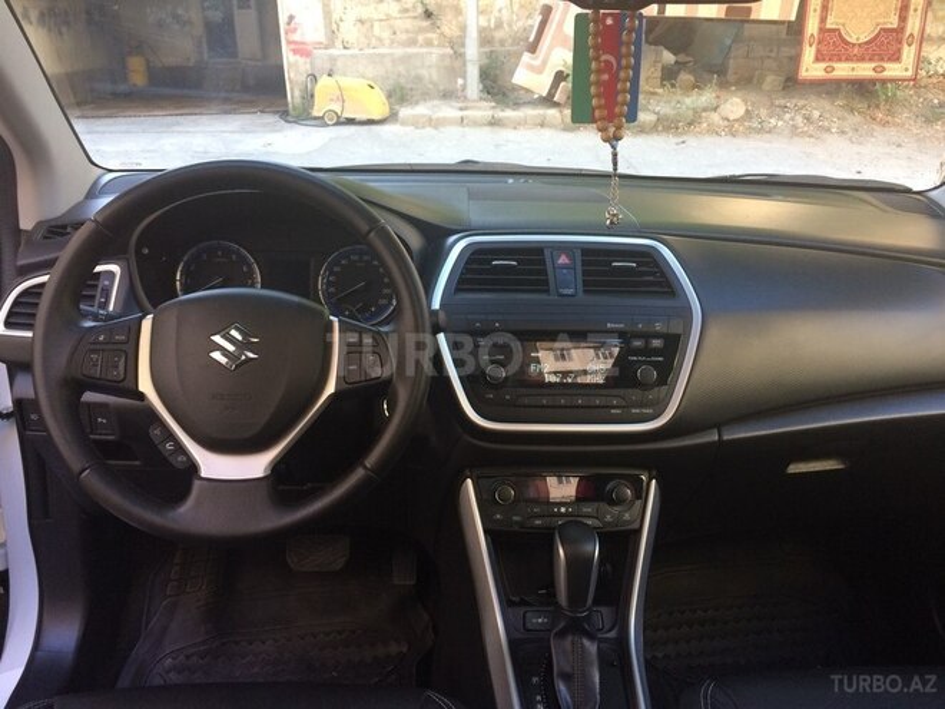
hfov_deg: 61.7
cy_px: 354
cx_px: 472
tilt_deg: -20.4
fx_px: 792
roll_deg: +1.7
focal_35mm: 29
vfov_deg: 48.2
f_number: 2.2
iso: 64
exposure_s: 1/33
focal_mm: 4.15
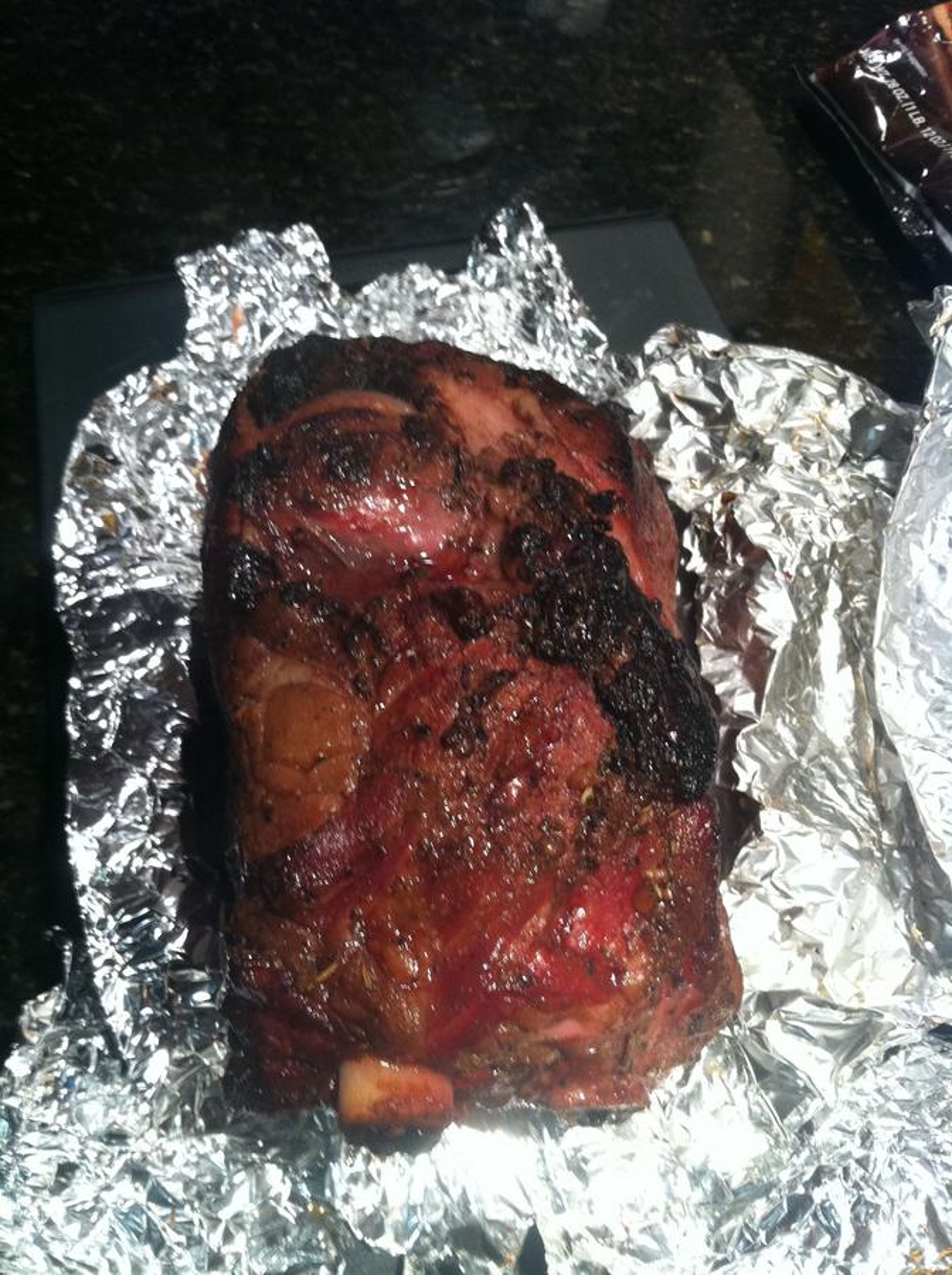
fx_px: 1287
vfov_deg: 52.7
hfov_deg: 40.6
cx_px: 476
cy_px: 638
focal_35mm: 35
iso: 160
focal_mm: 3.85
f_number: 2.8
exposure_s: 1/15
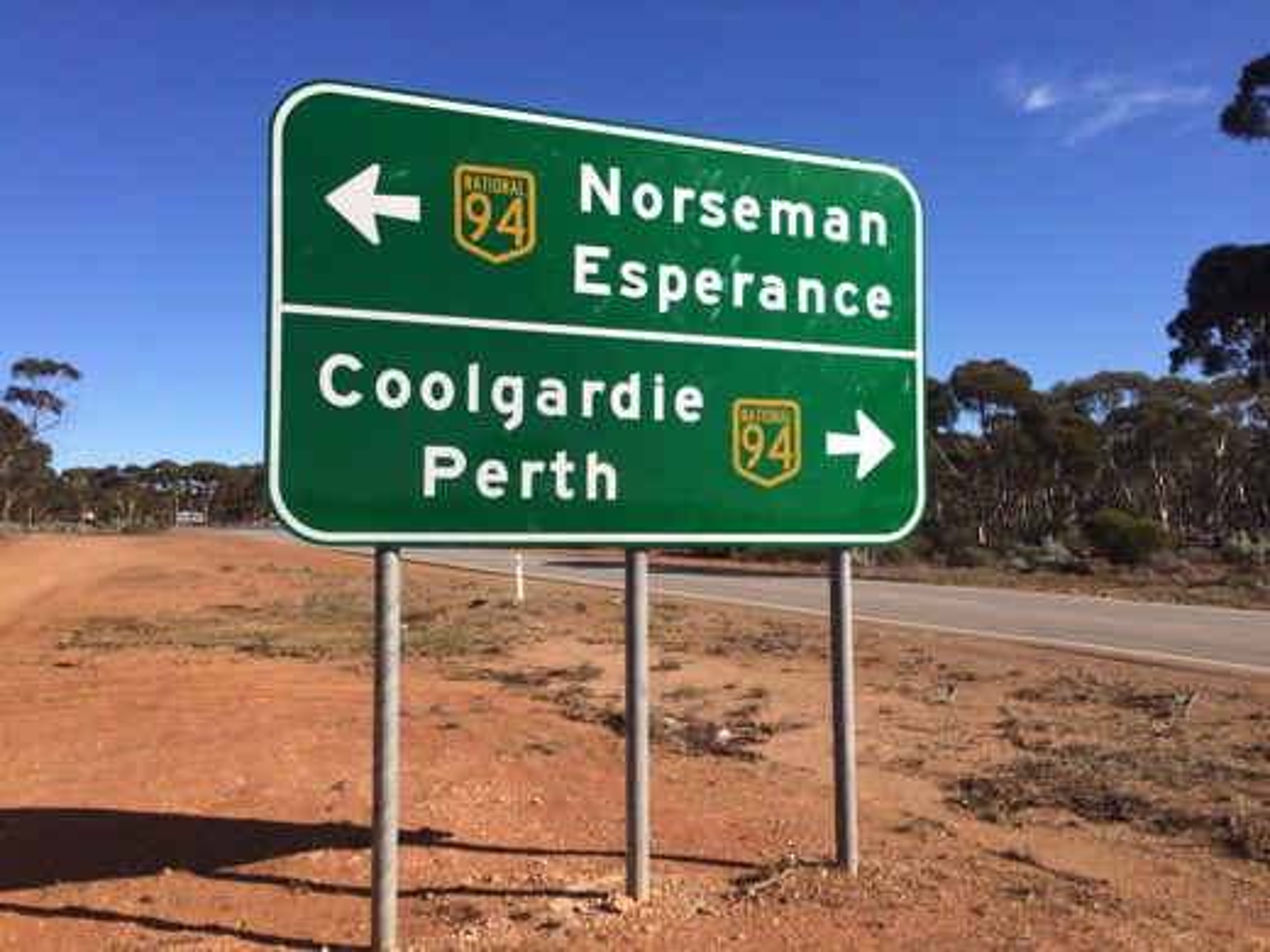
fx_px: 1064
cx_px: 635
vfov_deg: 48.2
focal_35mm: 29
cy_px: 476
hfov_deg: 61.7
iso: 32
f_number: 2.2
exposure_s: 1/2283
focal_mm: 4.15
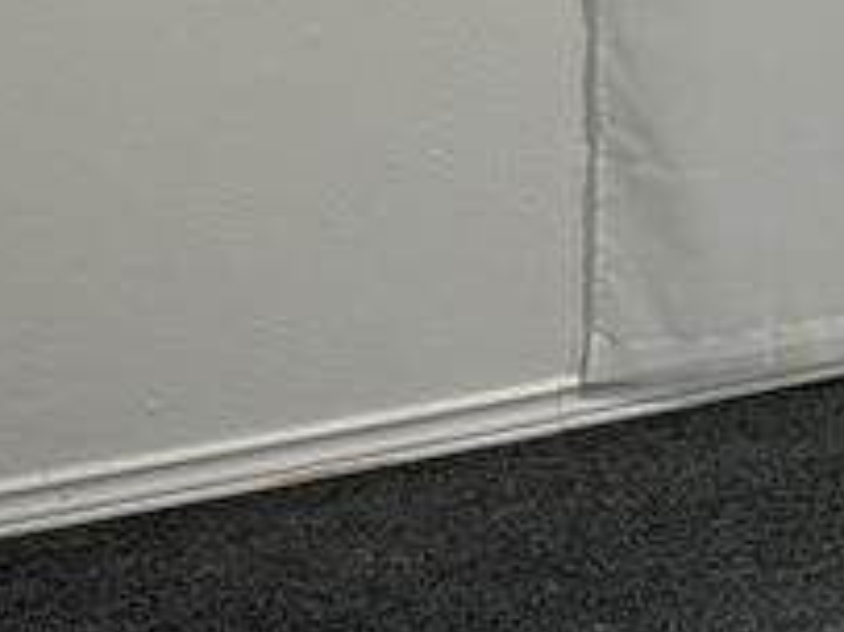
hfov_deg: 15.0
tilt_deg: -9.8
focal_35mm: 121
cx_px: 1318
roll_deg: -0.8
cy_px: -349
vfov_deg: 11.7
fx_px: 2948
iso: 125
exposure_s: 1/120
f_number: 1.78
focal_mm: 6.86
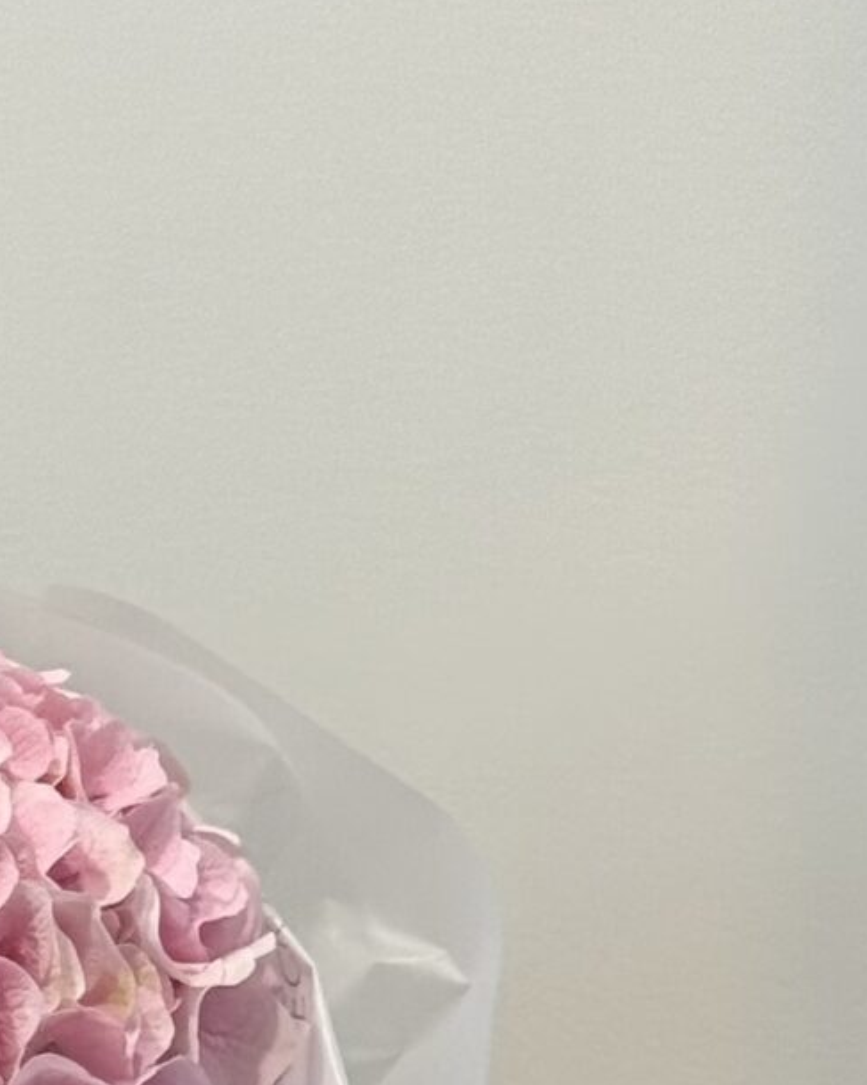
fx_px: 6320
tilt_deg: -8.5
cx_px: -621
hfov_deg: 7.6
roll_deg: +1.5
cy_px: 1630
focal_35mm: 197
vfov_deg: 9.5
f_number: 1.78
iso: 64
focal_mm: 6.76
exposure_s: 1/121
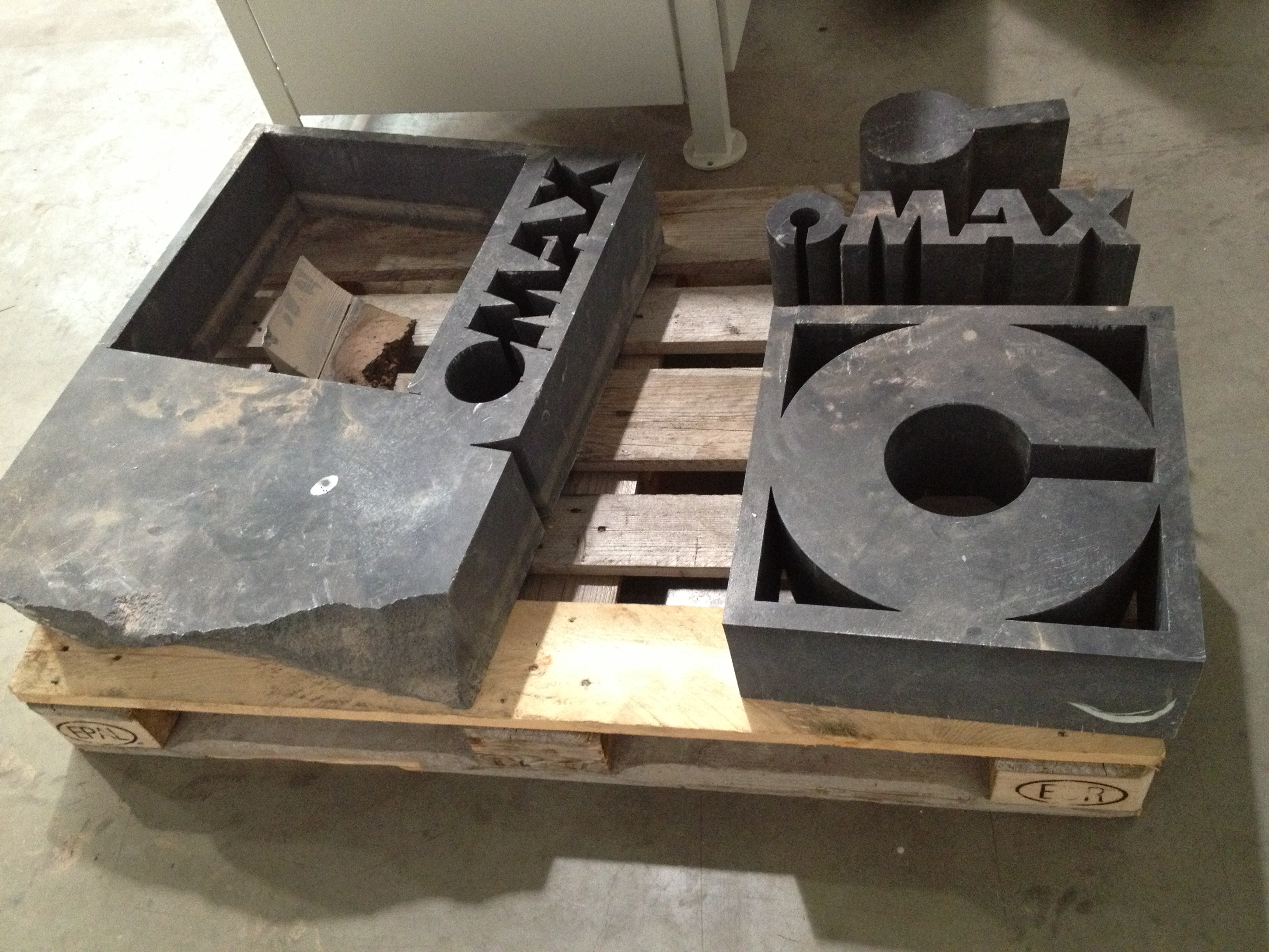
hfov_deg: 52.6
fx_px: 1283
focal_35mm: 35
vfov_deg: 40.7
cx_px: 634
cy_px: 476
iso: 400
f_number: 2.4
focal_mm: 4.28
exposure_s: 1/20
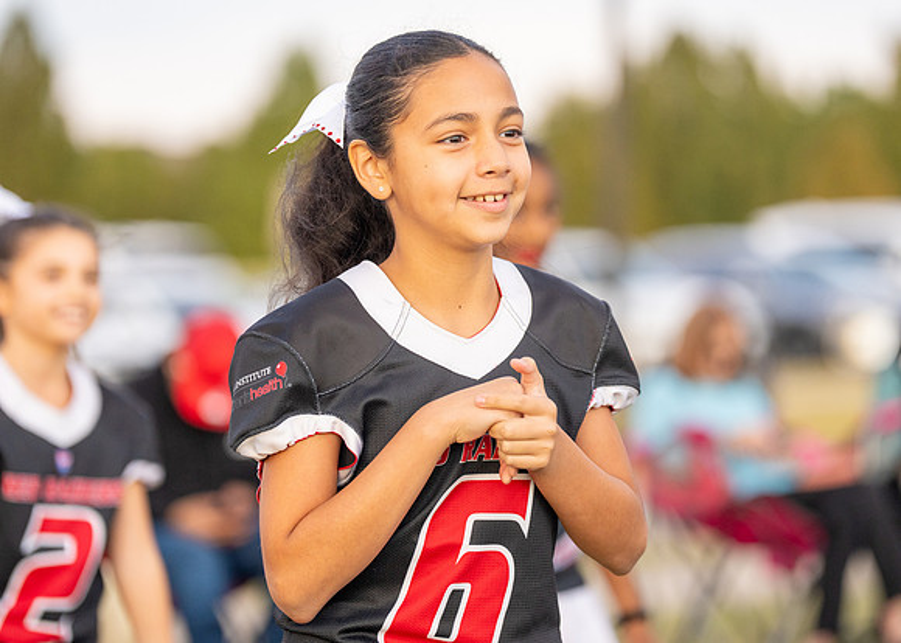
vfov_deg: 8.5
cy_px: 309
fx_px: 4321
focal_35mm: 169
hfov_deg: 11.9
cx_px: 455
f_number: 2.8
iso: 1000
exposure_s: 1/1600
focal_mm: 145
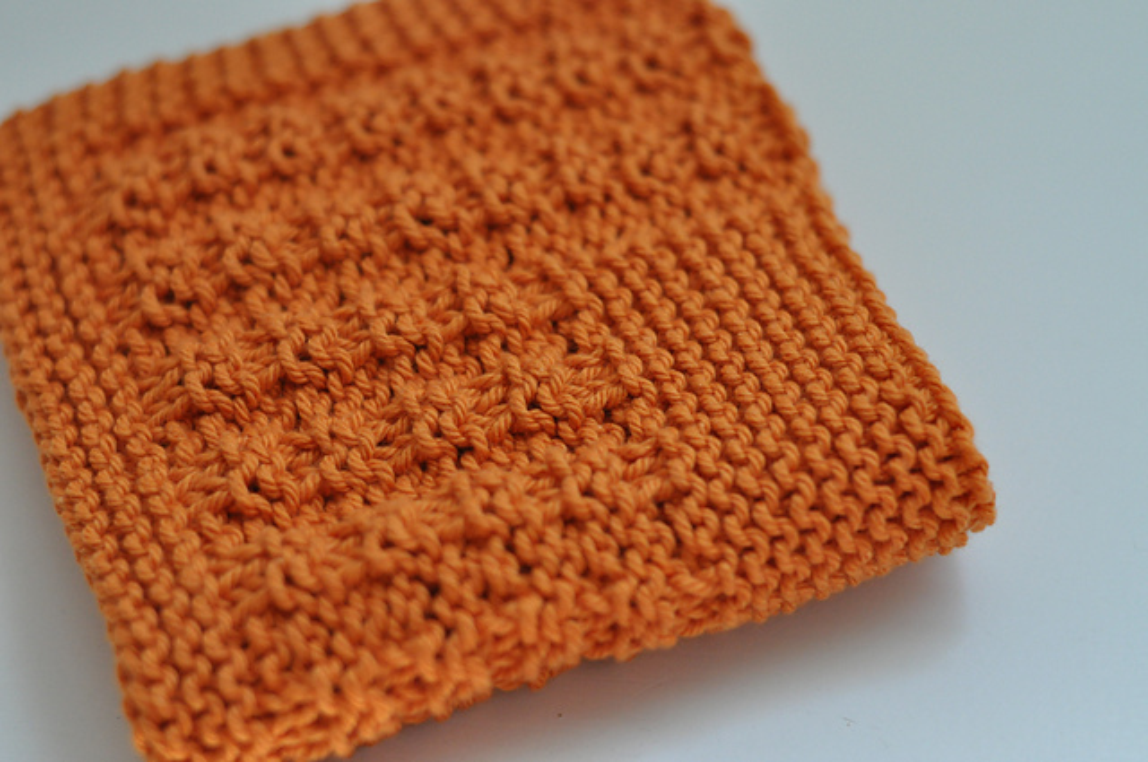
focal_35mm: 75
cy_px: 381
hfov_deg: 27.0
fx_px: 2389
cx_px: 574
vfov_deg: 18.1
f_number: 2.8
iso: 1250
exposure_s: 1/1000
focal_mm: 50
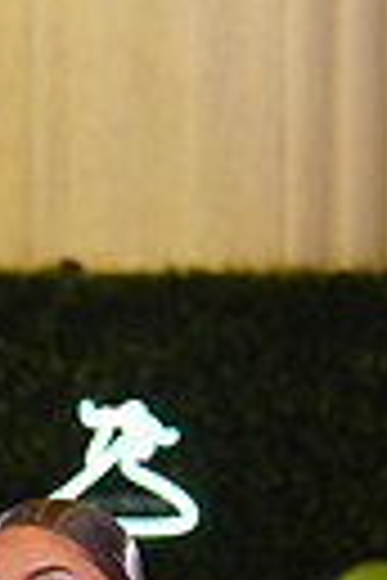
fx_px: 8723
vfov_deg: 3.8
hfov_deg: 2.5
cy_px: 1191
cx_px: -380
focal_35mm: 541
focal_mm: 120
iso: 2500
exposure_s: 1/400
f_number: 4
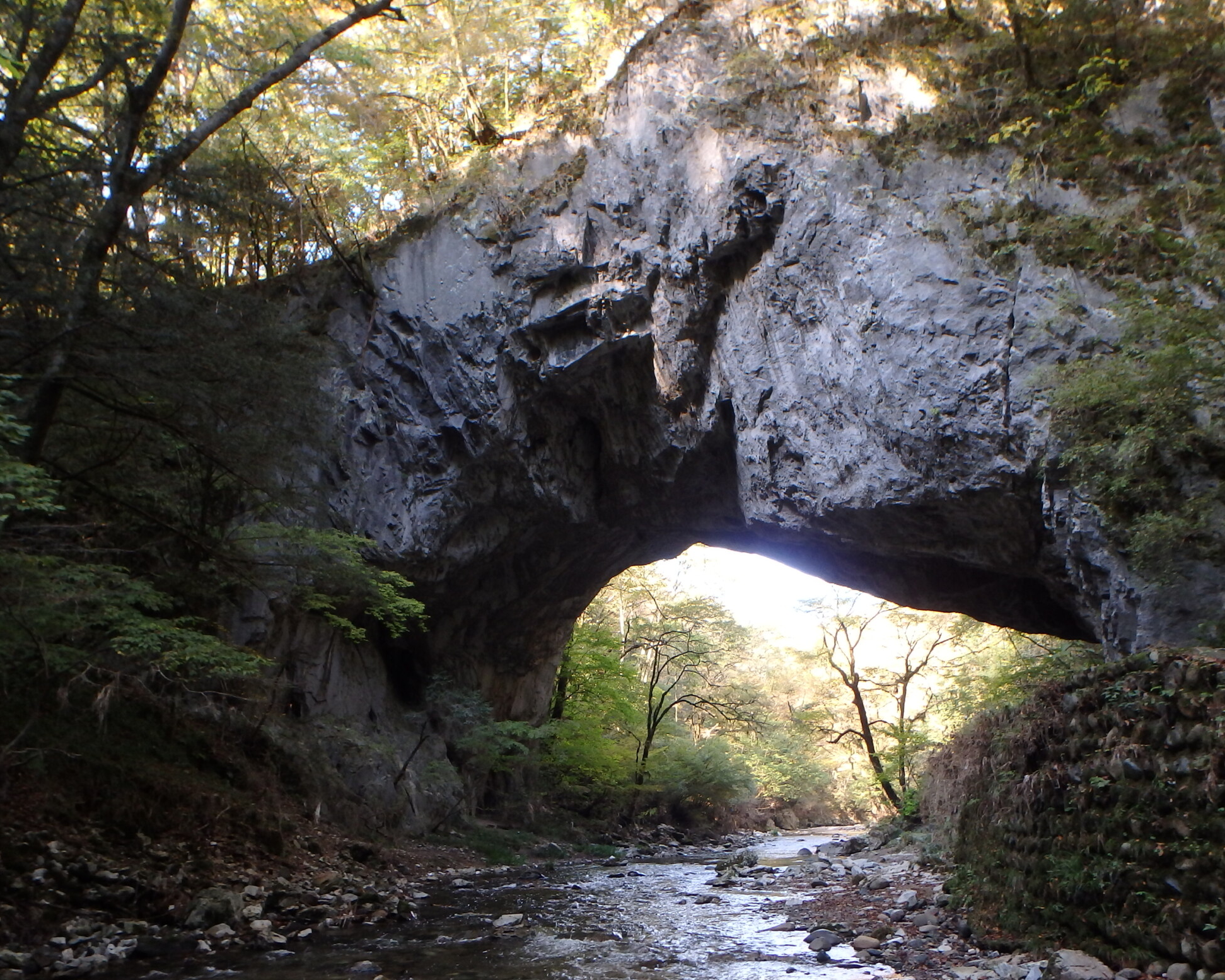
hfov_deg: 64.0
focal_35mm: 27
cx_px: 594
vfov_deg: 53.1
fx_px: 979
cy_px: 529
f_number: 3.5
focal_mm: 3.7
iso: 200
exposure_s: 1/40
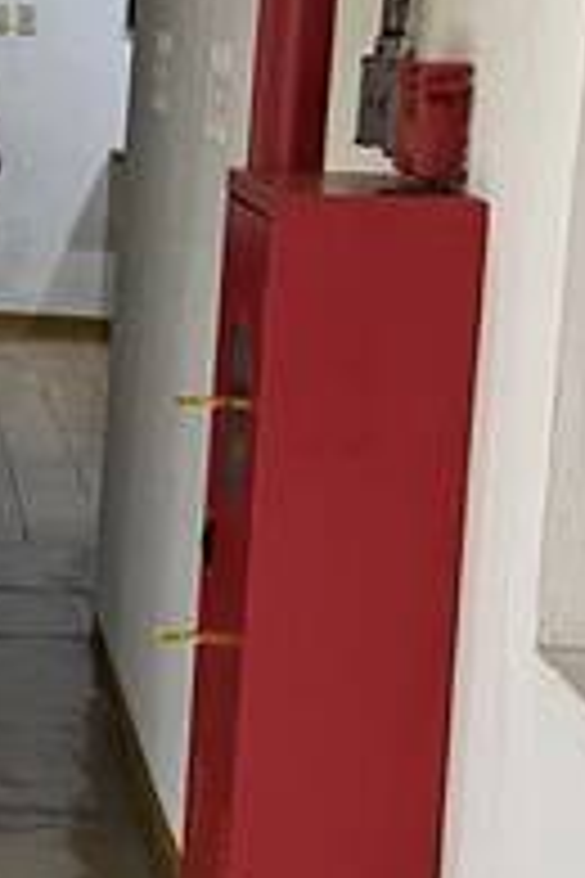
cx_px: -806
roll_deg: -2.5
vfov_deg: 13.7
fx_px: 3656
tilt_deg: -3.8
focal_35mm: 150
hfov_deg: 8.4
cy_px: 378
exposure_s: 1/65
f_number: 1.8
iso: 125
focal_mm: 4.25
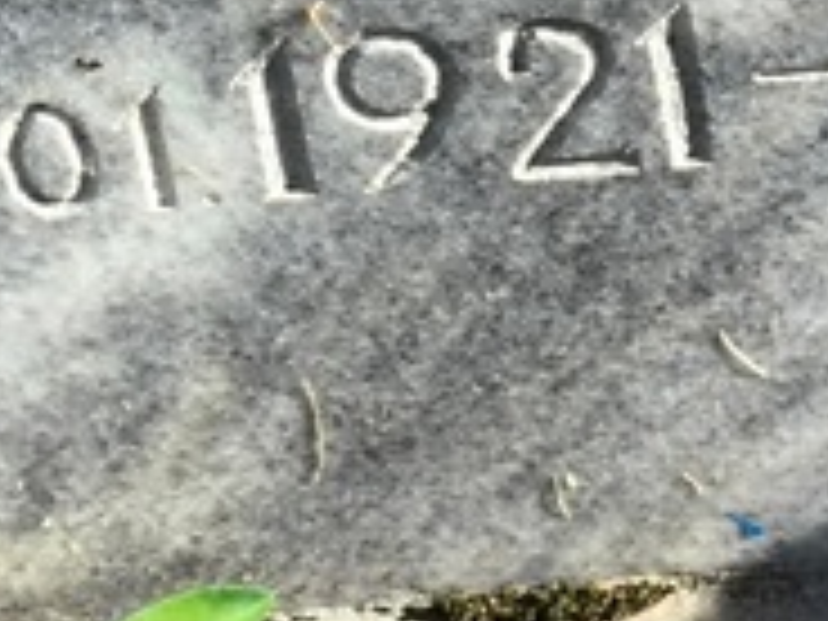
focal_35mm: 217
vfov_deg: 6.6
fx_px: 5191
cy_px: -675
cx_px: 1078
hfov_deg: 9.0
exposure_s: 1/499
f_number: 1.7
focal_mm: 4.71
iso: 50
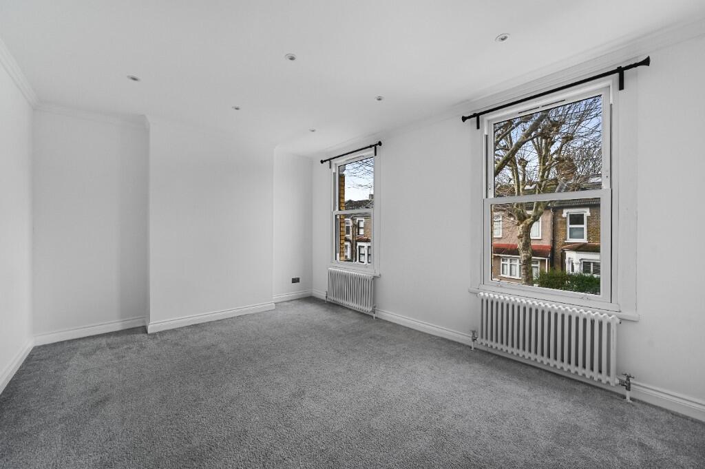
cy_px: 234
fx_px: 274
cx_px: 352
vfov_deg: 81.1
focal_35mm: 14
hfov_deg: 104.3
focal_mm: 14
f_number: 8
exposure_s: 1/5
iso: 400
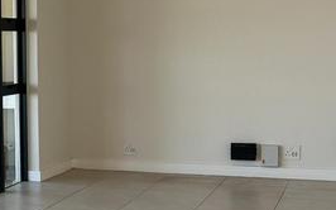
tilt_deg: -5.5
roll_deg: +3.3
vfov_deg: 15.7
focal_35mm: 83
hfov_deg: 22.0
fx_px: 760
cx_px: -119
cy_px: 132
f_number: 1.5
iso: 50
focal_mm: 5.7
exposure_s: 1/340
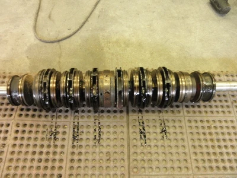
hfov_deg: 63.4
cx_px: 118
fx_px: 192
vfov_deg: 49.7
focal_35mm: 28
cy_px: 89
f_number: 3
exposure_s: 1/13
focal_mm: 5
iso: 200
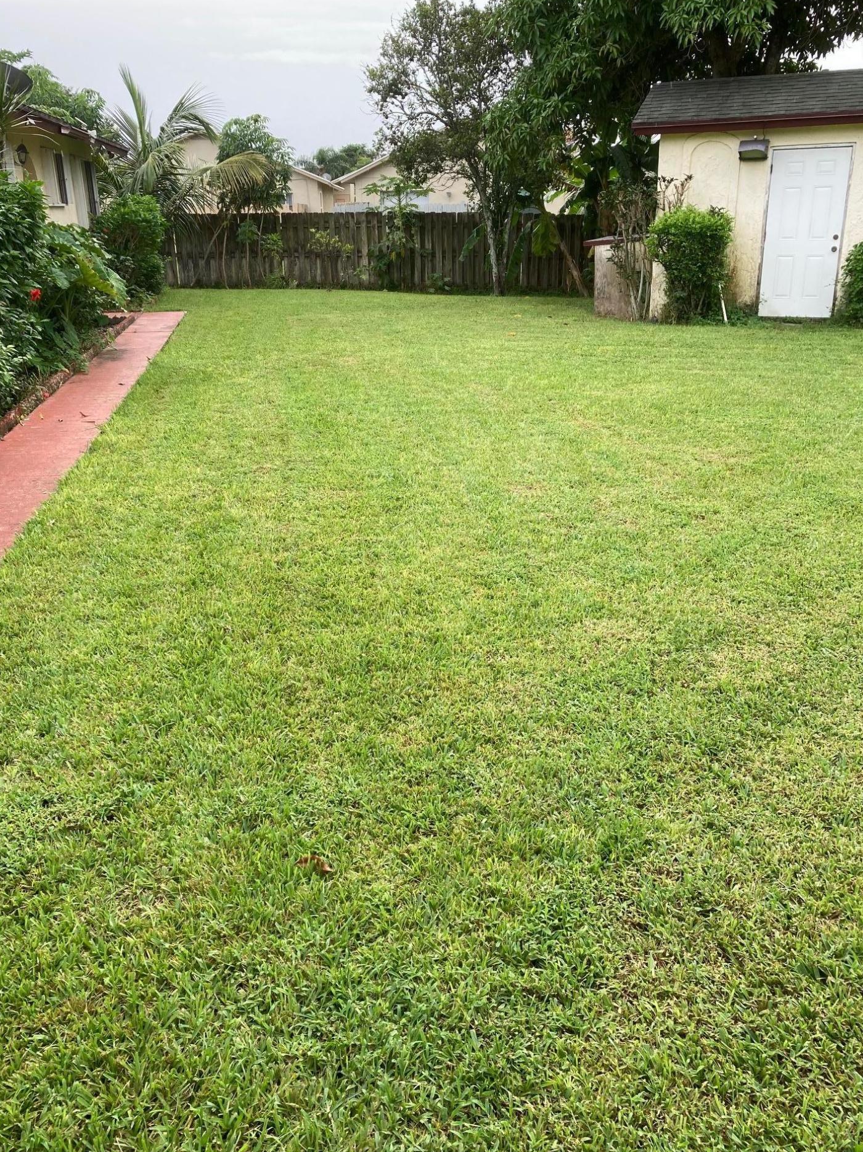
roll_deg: +1.9
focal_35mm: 30
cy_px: 580
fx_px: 997
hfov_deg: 46.8
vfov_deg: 60.0
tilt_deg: -18.2
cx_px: 418
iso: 20
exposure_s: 1/511
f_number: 1.8
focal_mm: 3.99
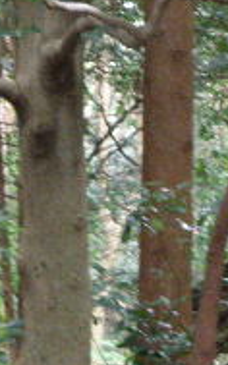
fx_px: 2756
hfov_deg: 4.7
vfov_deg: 7.5
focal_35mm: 277
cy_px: 450
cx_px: 185
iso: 250
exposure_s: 1/8
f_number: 3.8
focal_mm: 13.76
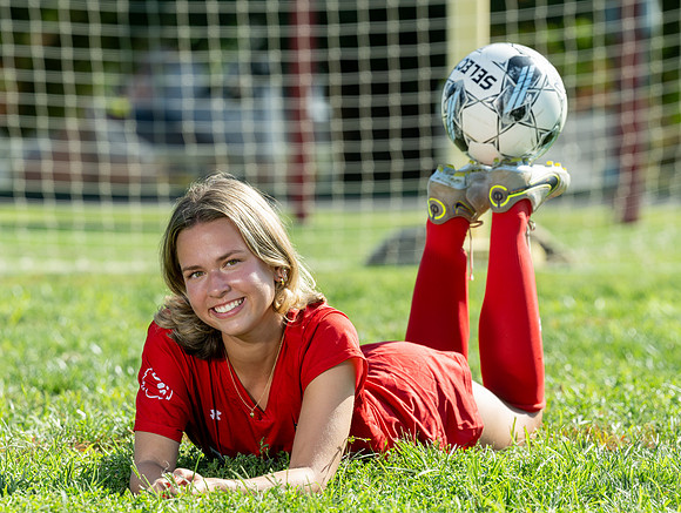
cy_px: 270
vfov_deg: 6.2
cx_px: 305
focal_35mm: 240
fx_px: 4729
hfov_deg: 8.2
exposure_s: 1/320
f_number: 5
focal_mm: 160
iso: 100
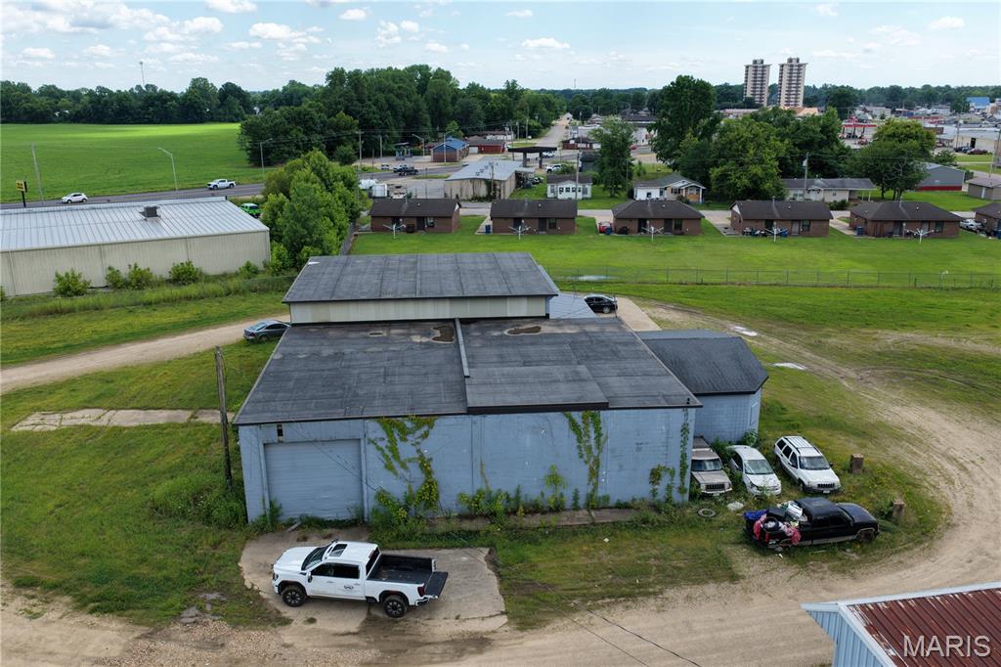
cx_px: 500
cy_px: 334
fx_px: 778
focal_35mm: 28
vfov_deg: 46.4
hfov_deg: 65.5
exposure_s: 1/500
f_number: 2.8
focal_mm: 14.45
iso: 100
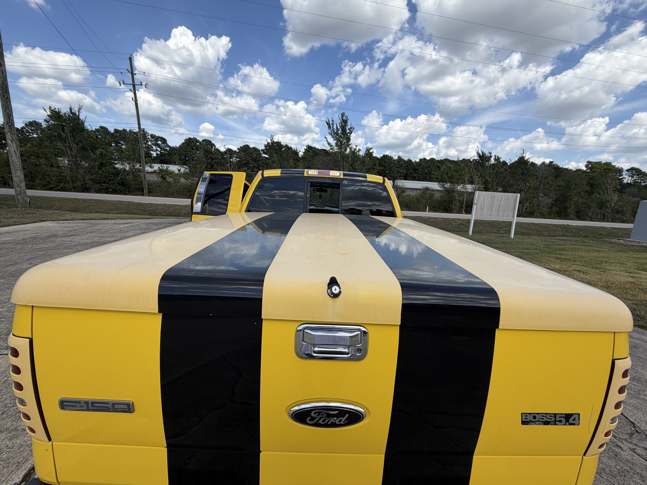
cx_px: 324
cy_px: 242
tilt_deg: -7.2
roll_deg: -2.1
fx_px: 262
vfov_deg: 85.7
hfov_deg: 102.1
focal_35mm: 14
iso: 20
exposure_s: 1/809
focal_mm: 2.22
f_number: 2.2
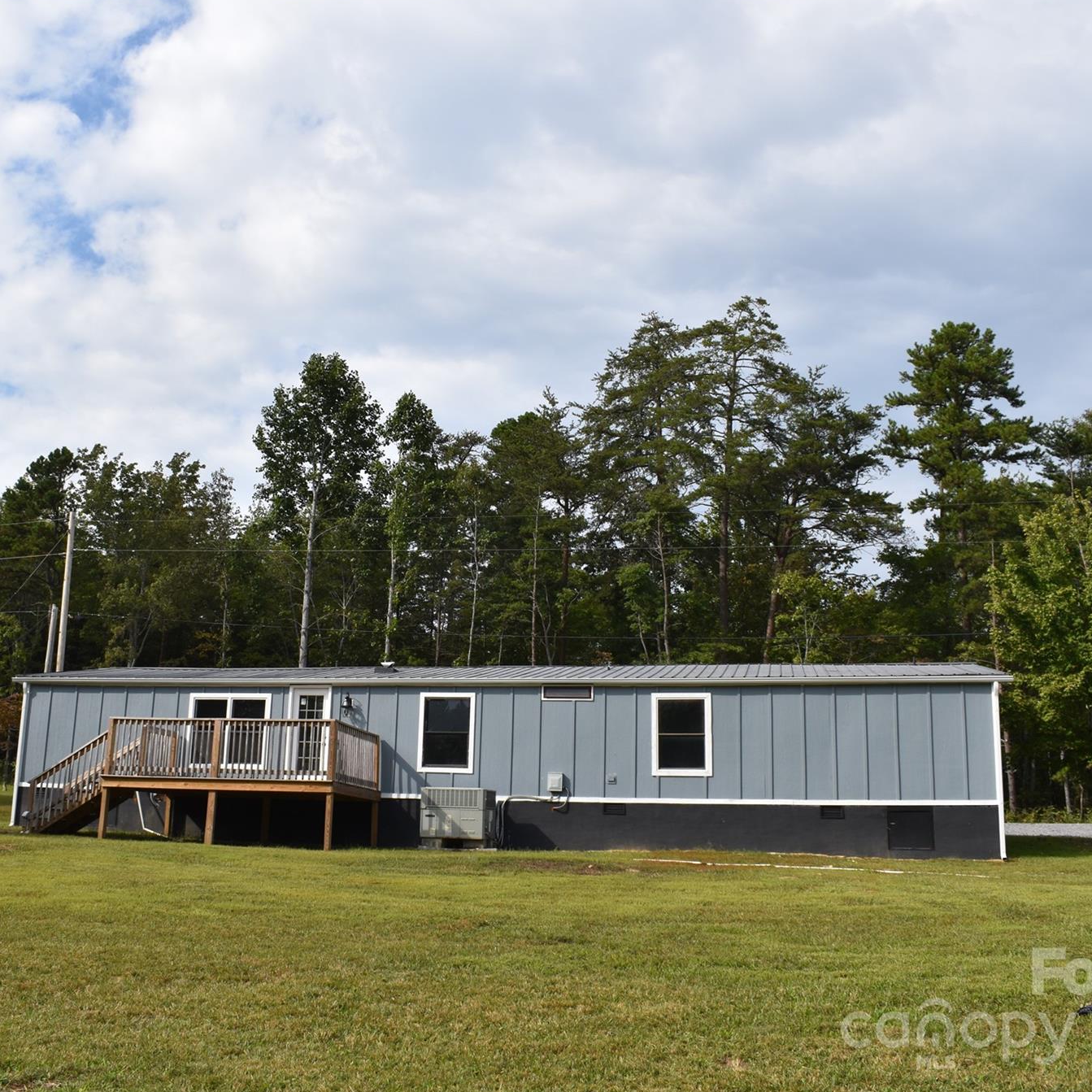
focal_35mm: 35
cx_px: 468
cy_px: 546
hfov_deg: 47.1
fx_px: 1249
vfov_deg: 47.2
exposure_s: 1/200
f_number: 11
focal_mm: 18
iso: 100
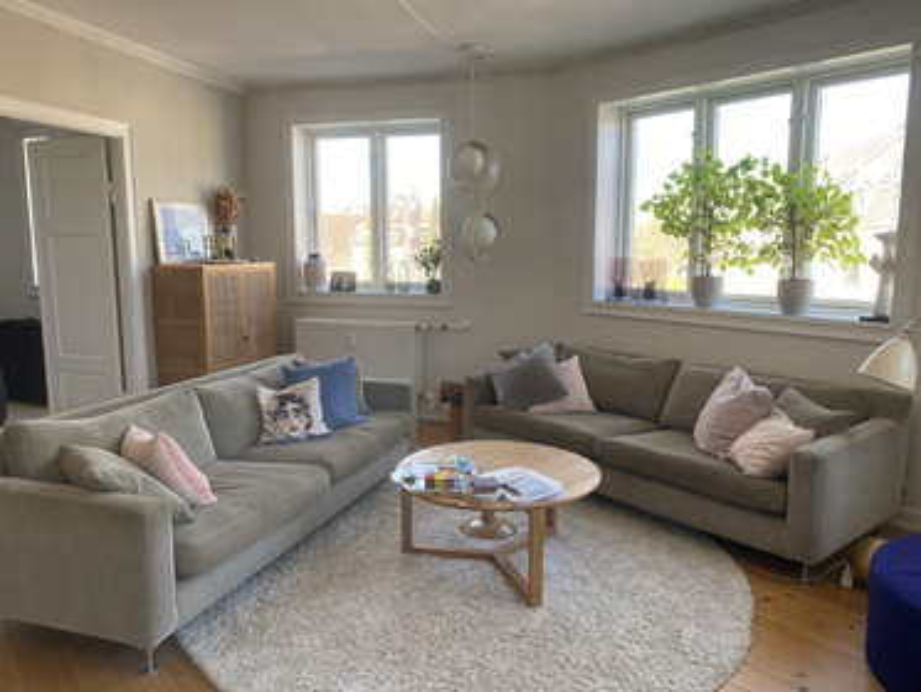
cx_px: 460
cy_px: 346
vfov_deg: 53.1
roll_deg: +0.9
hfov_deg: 67.3
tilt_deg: -8.6
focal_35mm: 26
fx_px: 692
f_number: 1.8
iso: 64
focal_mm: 4.25
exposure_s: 1/121
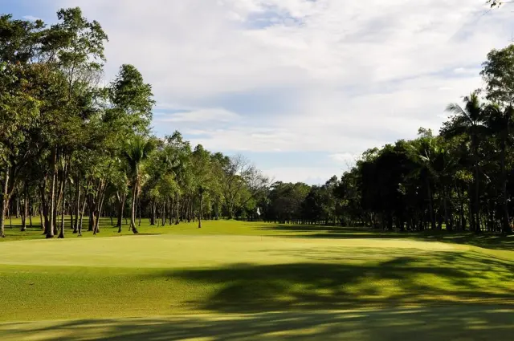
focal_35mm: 48
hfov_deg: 41.2
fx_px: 684
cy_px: 170
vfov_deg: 28.0
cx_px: 257
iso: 500
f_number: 8
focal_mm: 32
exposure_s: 1/1000
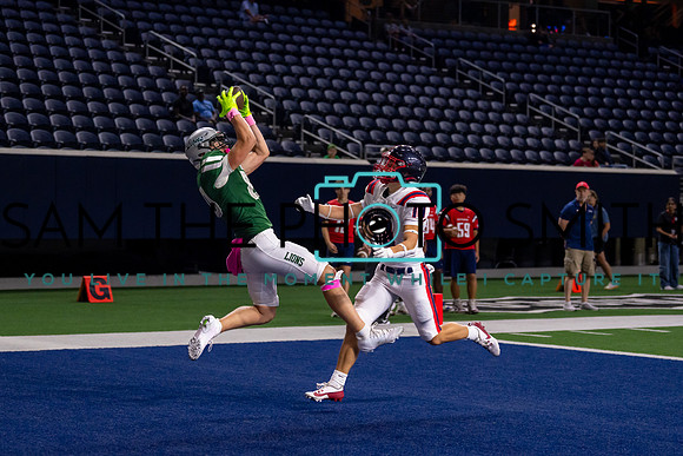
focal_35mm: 98
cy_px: 195
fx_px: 1851
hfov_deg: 20.9
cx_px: 267
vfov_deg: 14.0
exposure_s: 1/1000
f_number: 2.8
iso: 2000
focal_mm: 70
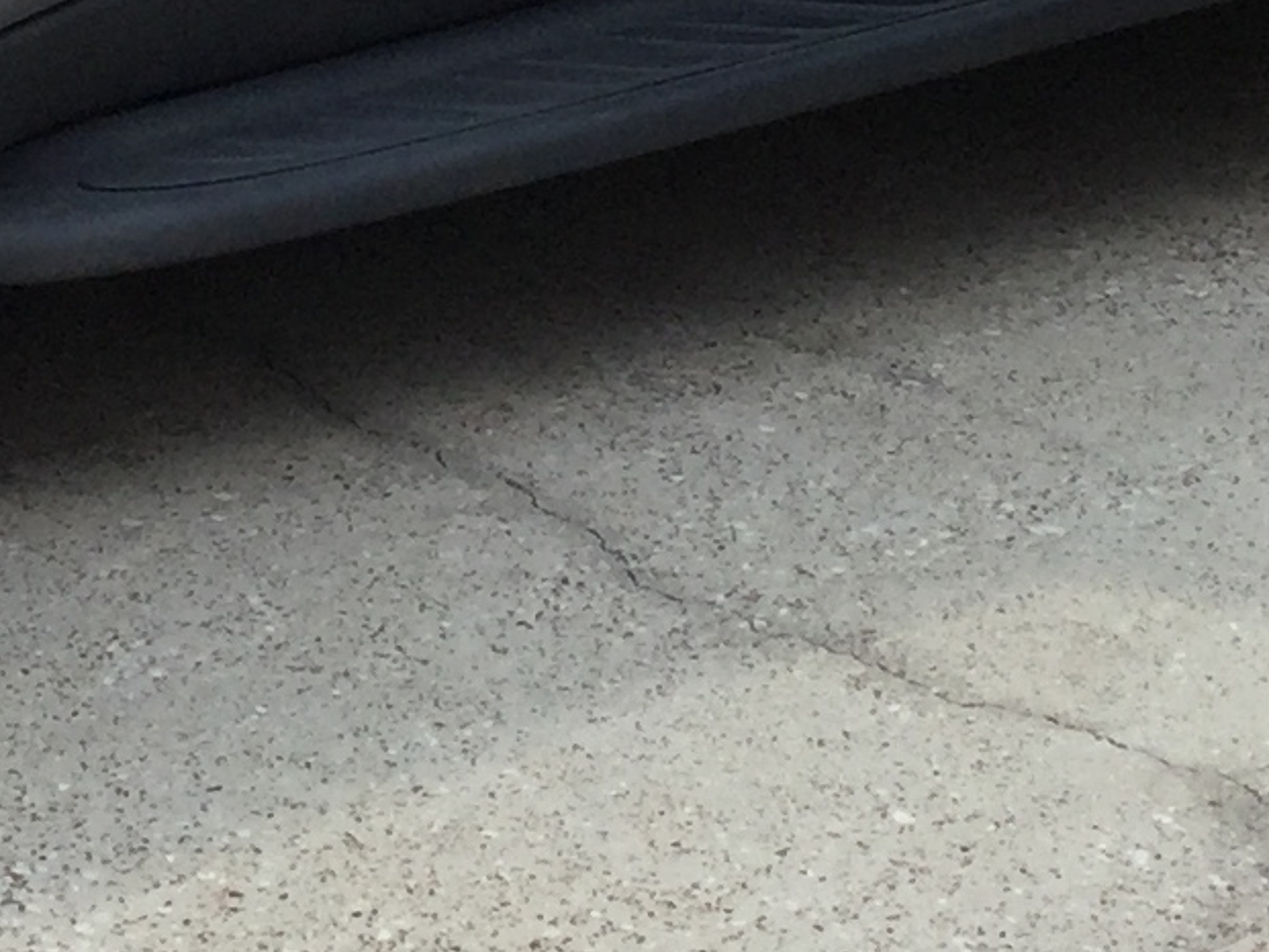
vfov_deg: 8.7
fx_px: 5977
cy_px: -852
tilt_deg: -9.6
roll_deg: -0.7
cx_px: 304
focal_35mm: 163
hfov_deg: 12.1
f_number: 2.4
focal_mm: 3.3
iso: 25
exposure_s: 1/622
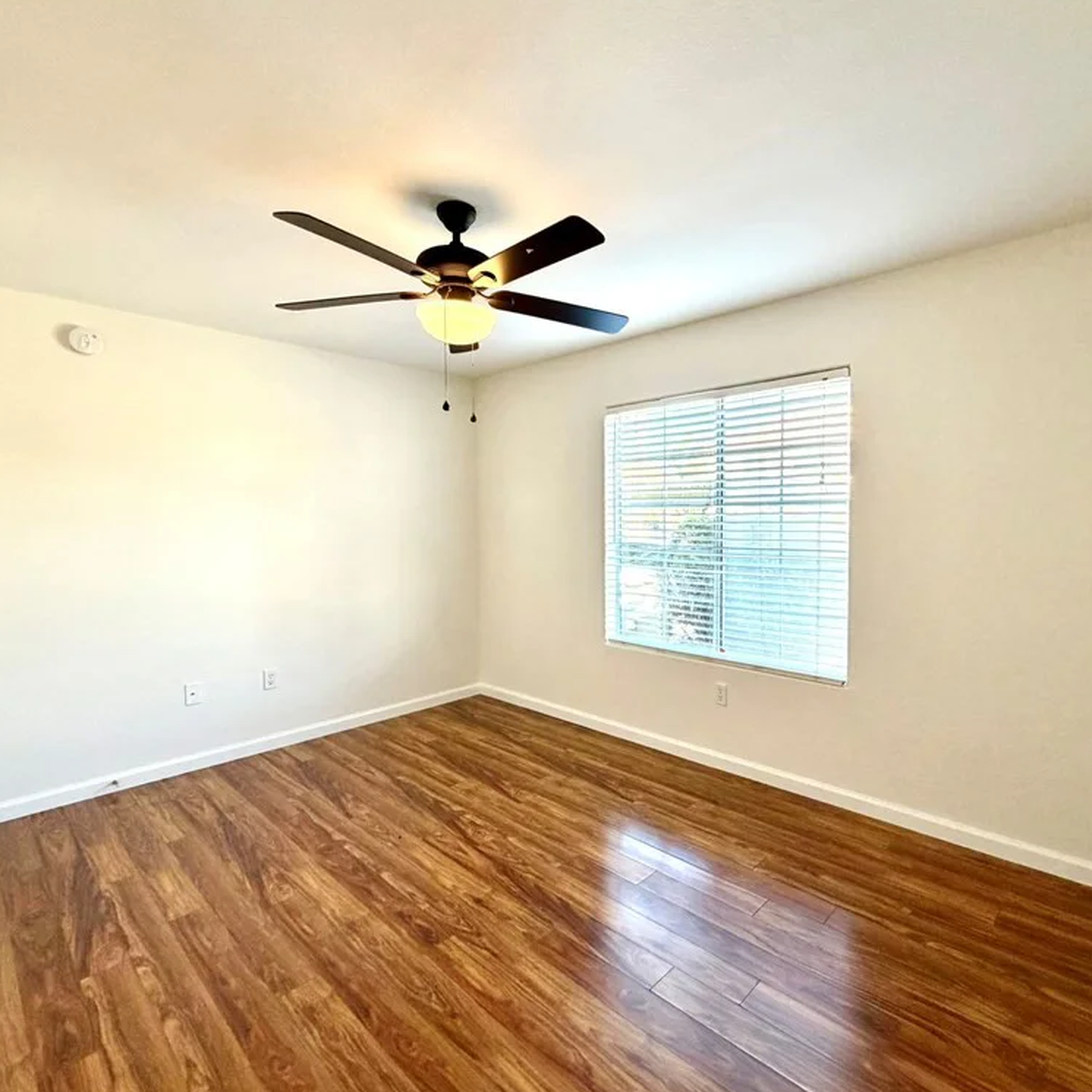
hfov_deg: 83.8
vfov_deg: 84.0
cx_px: 585
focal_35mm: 17
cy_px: 544
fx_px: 607
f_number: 2.2
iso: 250
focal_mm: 2.22
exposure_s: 1/120
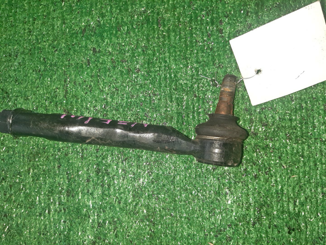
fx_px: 245
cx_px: 163
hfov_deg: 67.3
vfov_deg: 53.1
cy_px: 122
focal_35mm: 26
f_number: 1.7
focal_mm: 3.93
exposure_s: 1/50
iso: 195
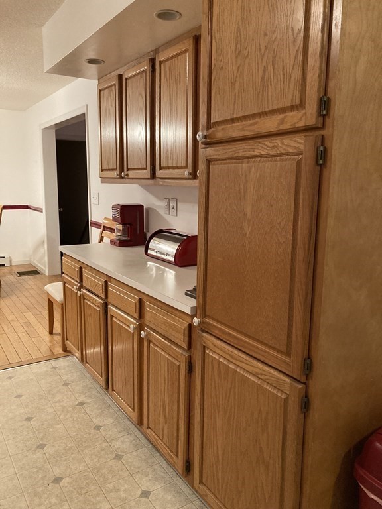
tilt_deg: -10.1
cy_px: 254
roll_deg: +0.3
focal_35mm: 28
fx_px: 412
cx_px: 191
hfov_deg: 49.7
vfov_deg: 63.4
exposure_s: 1/40
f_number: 1.8
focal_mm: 3.99
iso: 400
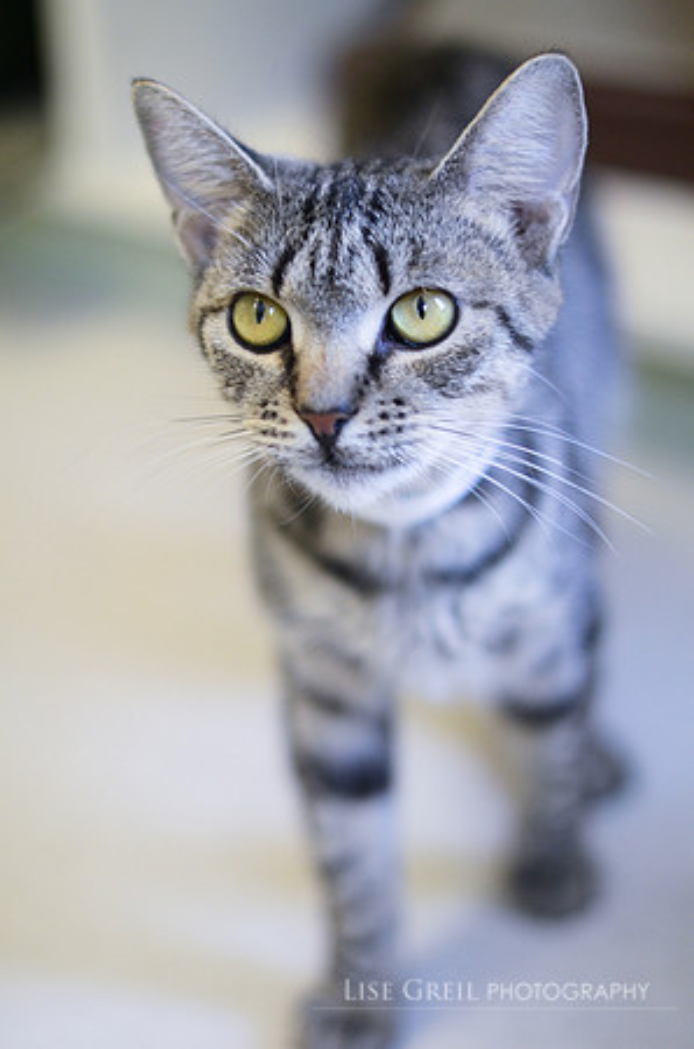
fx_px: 2179
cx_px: 347
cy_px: 524
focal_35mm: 75
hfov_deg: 18.1
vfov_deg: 27.0
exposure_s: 1/320
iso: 800
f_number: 1.8
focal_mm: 50
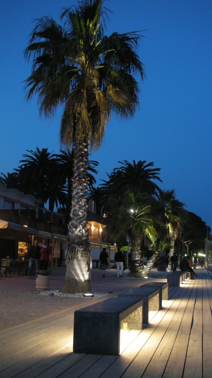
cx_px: 124
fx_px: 390
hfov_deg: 30.4
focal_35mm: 39
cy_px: 190
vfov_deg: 51.6
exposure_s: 1/6.5
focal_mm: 5.8
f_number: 2.8
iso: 200
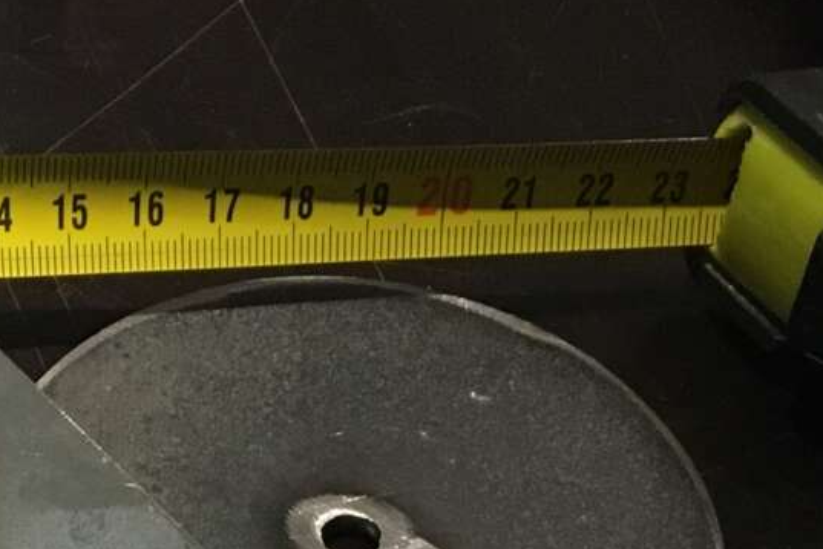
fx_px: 2629
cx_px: -92
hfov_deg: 17.2
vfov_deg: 10.8
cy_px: 1144
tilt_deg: -58.9
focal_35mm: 115
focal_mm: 4.15
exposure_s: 1/25
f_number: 2.2
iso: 200
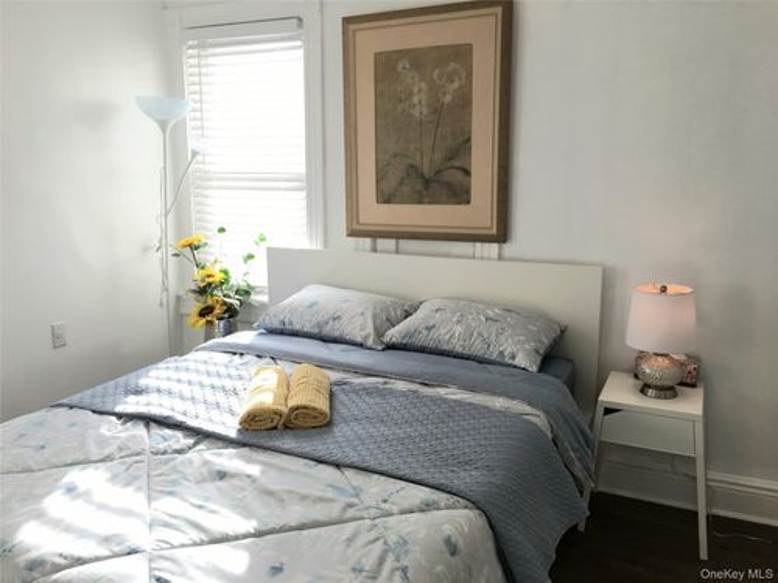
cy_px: 292
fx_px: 652
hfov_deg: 61.7
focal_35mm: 29
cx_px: 389
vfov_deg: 48.2
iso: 25
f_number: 2.2
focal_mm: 4.15
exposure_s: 1/130
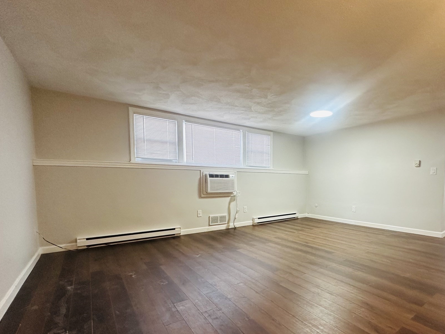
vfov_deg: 70.9
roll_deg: +0.3
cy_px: 199
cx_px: 267
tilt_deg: -4.3
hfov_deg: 86.7
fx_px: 231
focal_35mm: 18
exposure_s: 1/60
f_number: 2.2
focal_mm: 2.22
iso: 160
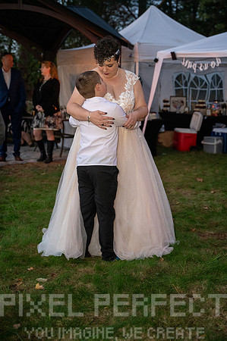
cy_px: 170
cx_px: 114
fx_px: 474
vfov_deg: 39.6
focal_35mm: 50
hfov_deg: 26.9
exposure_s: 1/60
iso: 6400
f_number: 2.8
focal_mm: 50
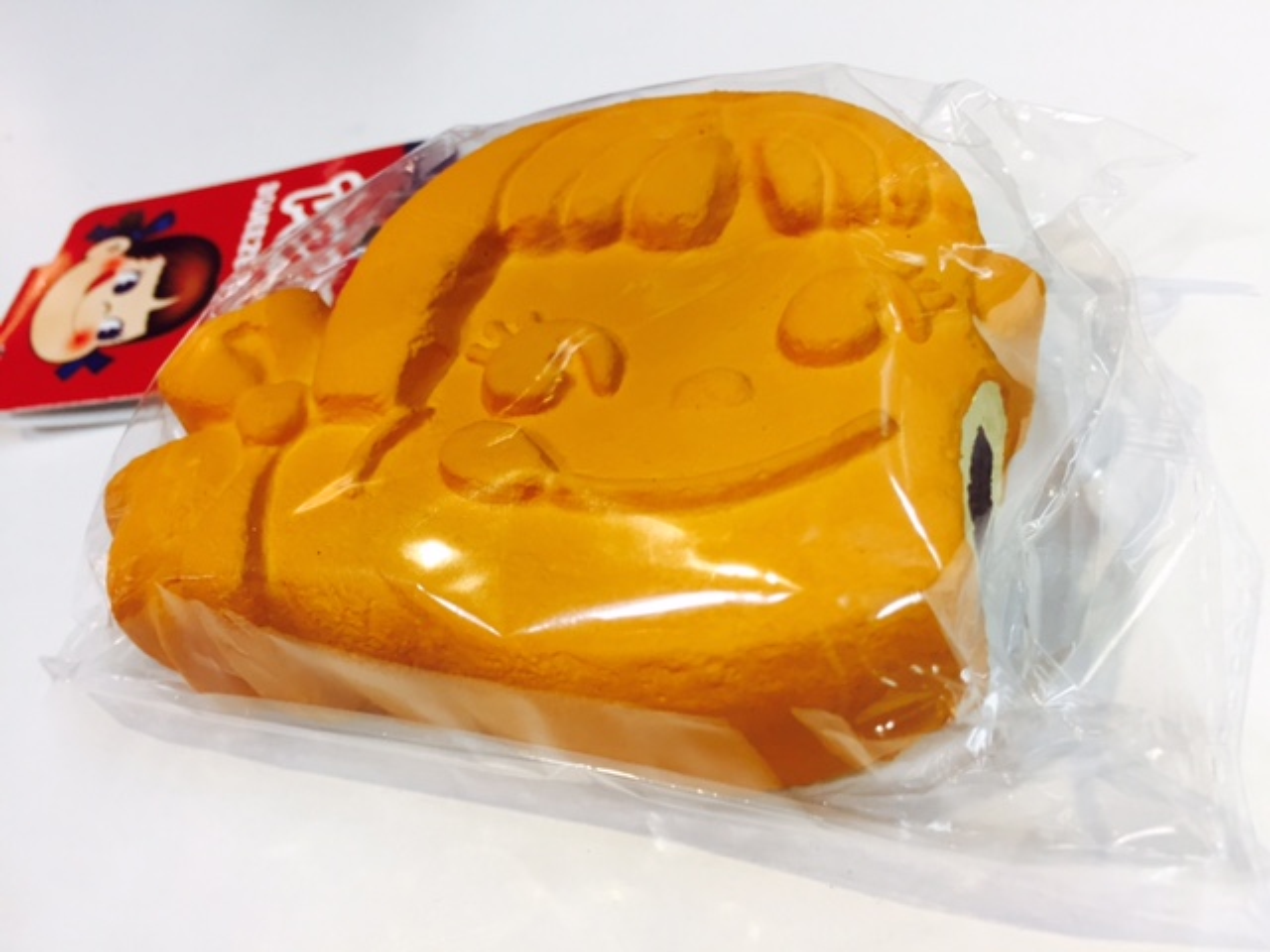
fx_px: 1064
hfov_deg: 61.7
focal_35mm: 29
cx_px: 635
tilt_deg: -49.3
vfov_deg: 48.2
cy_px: 476
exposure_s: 1/33
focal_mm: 4.15
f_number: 2.2
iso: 32
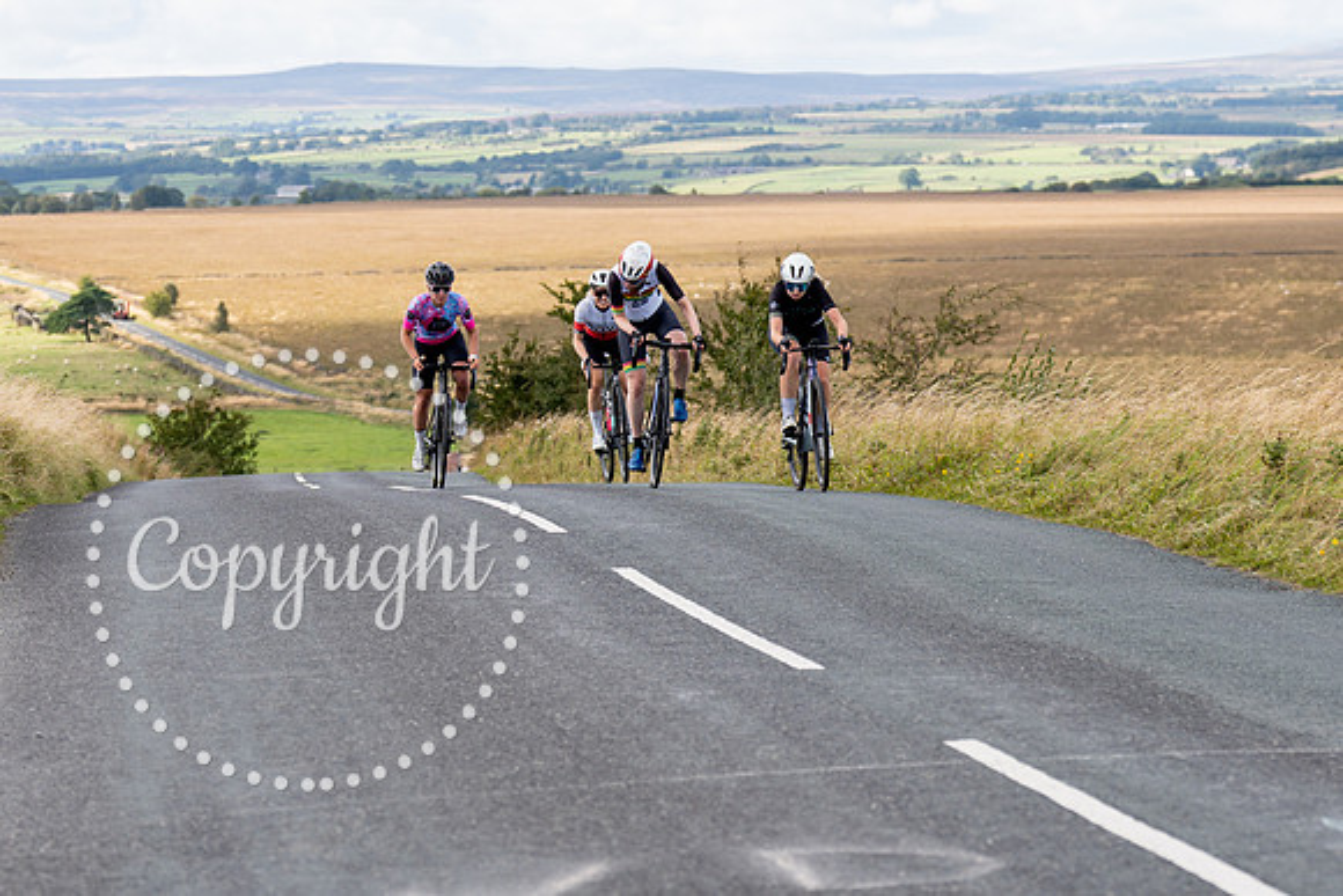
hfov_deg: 14.1
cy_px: 173
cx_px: 645
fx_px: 5421
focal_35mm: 145
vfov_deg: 9.4
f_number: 4
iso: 100
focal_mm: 90
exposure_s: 1/800
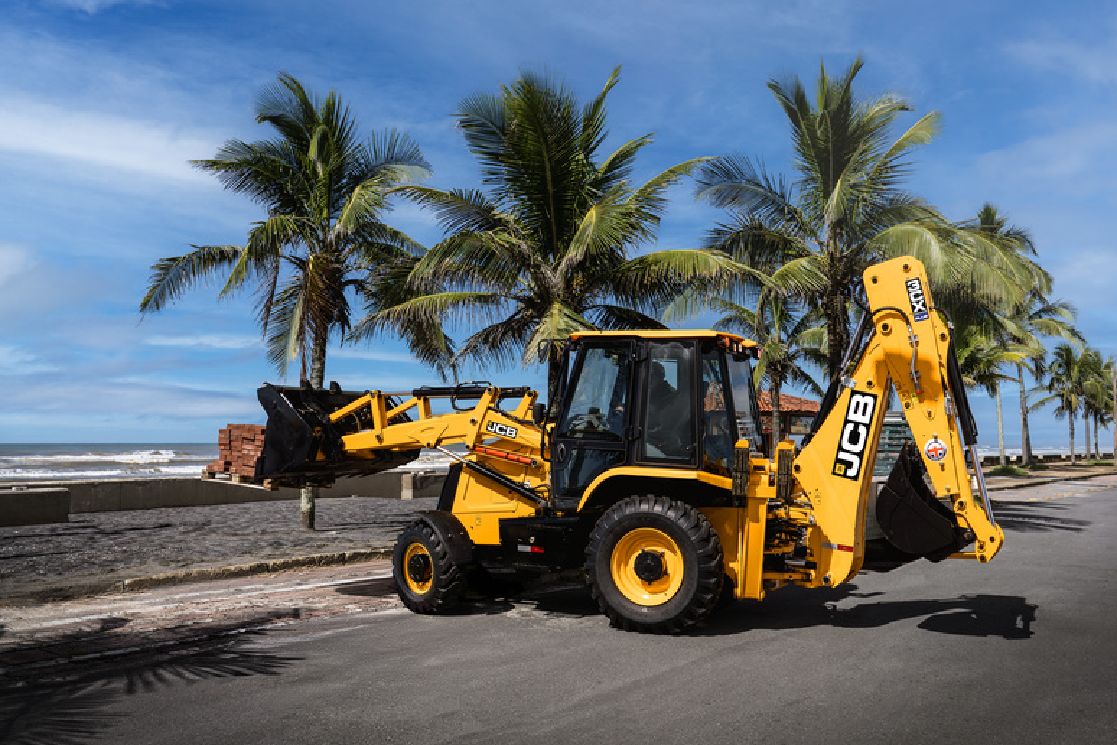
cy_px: 378
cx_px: 570
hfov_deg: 60.3
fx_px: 962
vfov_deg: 42.3
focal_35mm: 31
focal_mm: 30
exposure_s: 1/200
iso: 160
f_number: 10
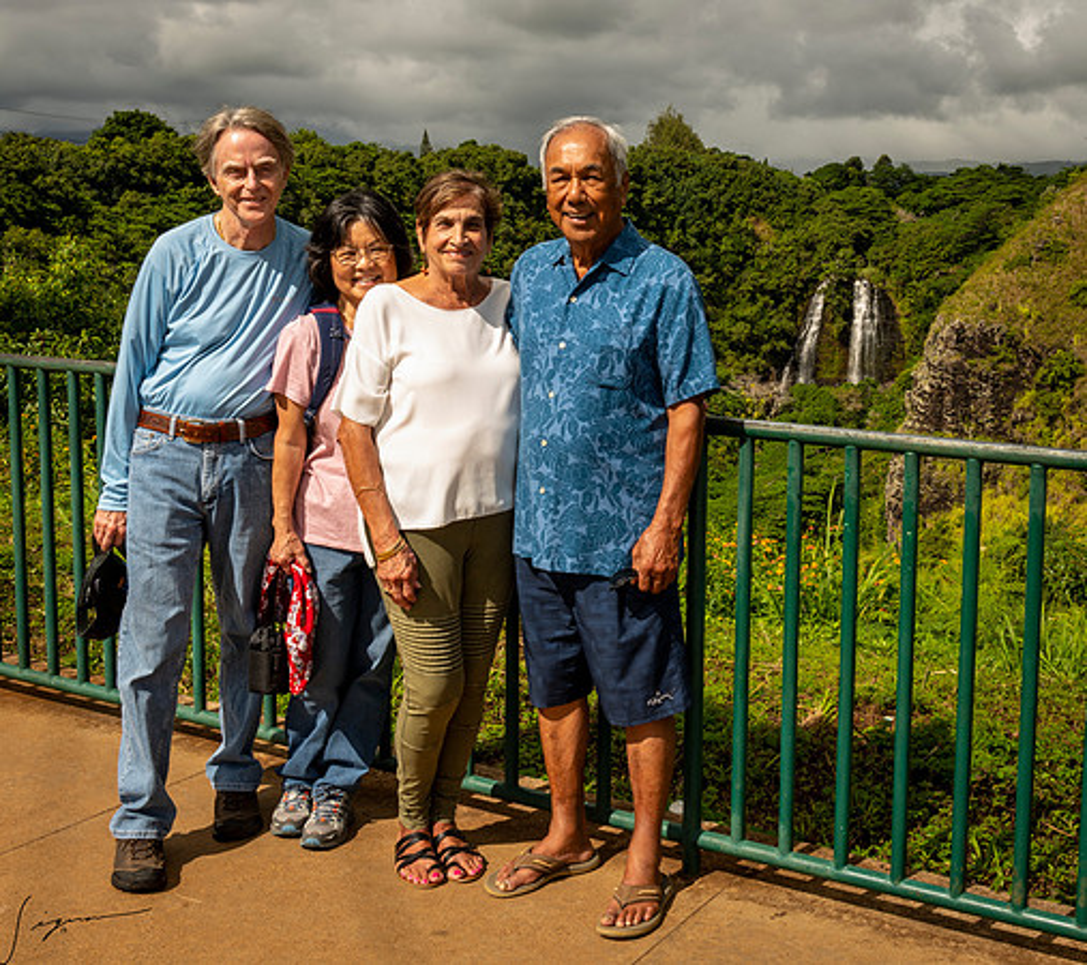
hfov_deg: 38.8
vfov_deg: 35.1
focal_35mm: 45
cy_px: 402
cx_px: 739
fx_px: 1521
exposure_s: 1/30
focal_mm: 32
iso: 31
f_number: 18
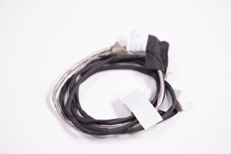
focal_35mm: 72
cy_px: 77
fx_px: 462
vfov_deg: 18.9
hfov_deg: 28.1
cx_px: 116
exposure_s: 1/125
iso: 320
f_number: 5.6
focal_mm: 48
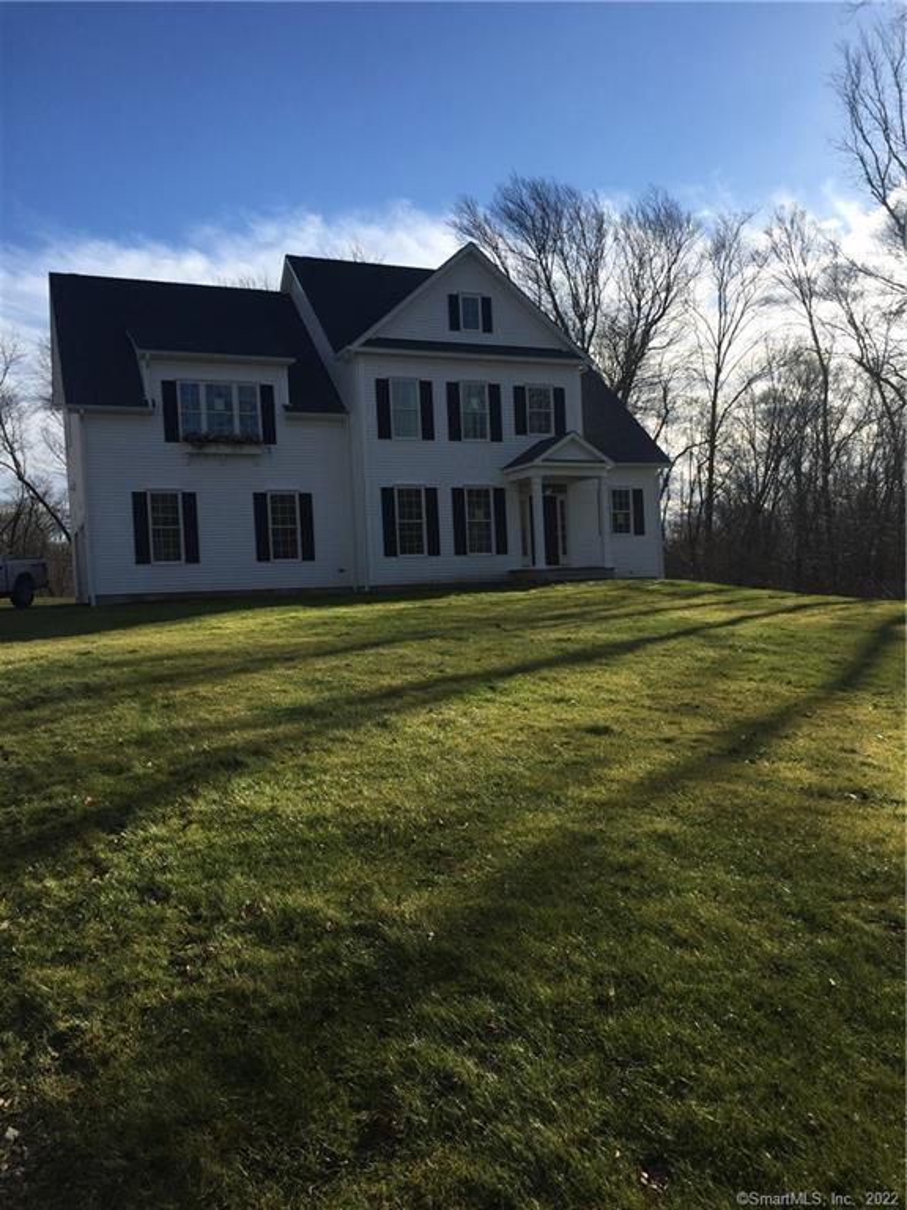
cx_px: 454
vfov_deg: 61.7
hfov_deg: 48.2
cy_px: 605
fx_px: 1013
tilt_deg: -3.0
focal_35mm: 29
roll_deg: +2.9
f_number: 2.2
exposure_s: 1/1980
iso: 32
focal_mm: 4.15
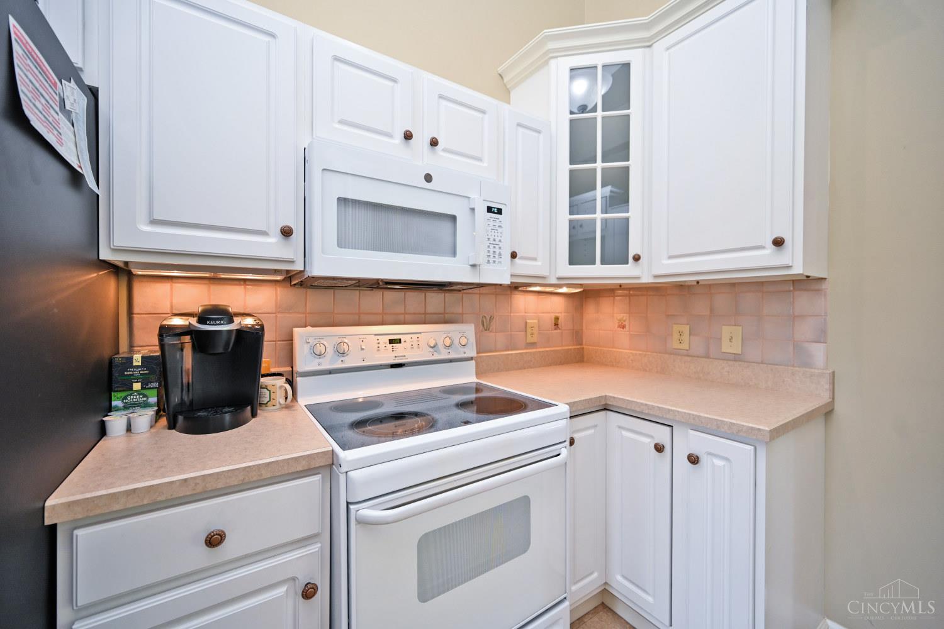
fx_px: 367
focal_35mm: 14
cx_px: 472
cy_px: 314
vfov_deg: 81.2
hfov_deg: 104.3
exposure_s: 1/60
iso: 400
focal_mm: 14
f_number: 4
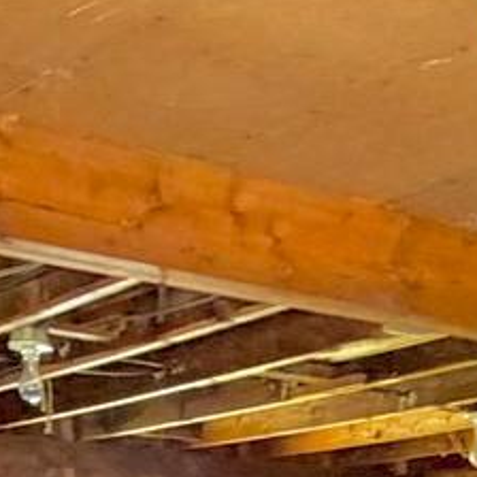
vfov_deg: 11.9
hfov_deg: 15.2
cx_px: 468
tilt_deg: -15.1
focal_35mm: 113
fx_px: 1762
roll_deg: +0.3
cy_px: 1201
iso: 400
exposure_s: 1/60
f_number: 2.2
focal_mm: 2.22
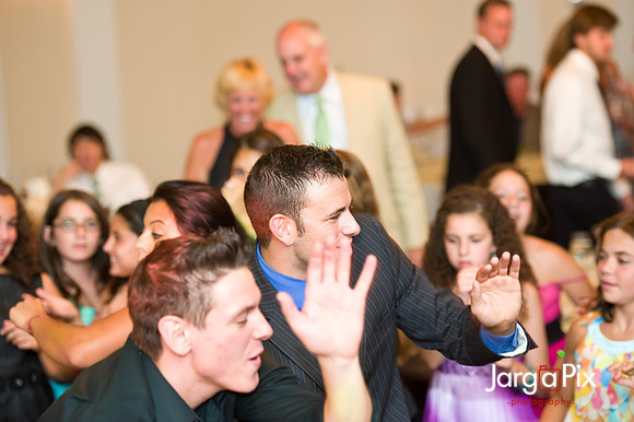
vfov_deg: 13.0
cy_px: 211
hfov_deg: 19.5
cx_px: 317
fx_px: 1848
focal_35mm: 105
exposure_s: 1/125
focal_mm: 105
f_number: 3.2
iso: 1600
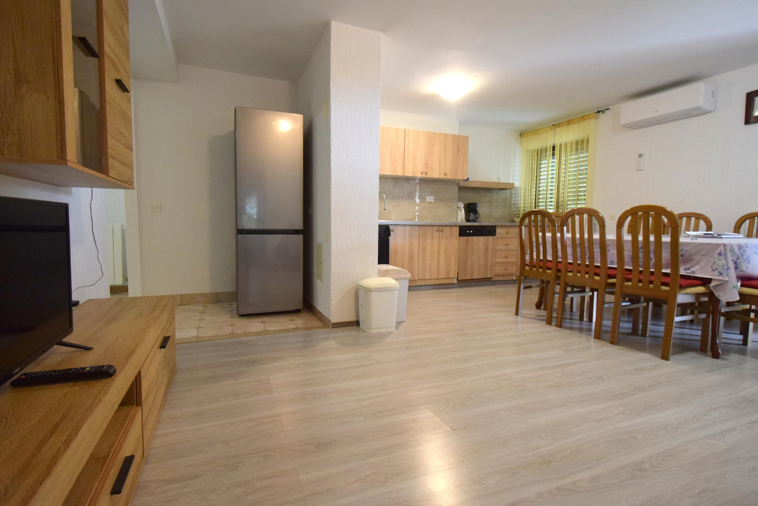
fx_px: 337
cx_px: 359
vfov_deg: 73.7
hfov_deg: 96.6
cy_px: 242
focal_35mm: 16
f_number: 3.5
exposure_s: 1/60
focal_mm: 10
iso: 1000
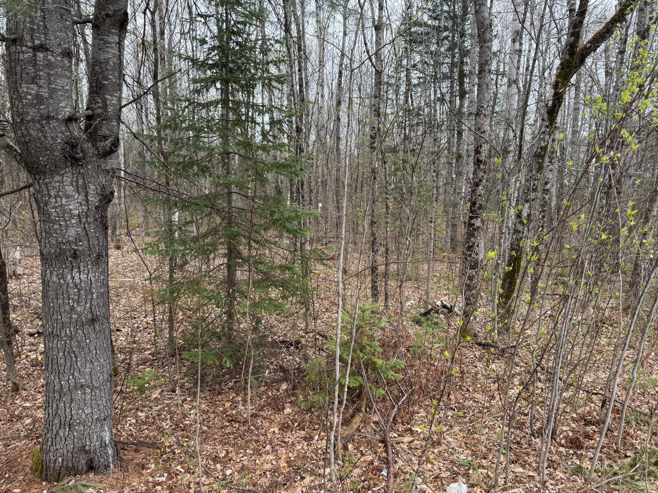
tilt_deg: -10.1
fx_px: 456
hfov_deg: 71.6
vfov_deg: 56.8
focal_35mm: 24
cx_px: 329
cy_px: 246
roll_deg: -1.2
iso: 80
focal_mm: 6.76
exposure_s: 1/121
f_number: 1.78
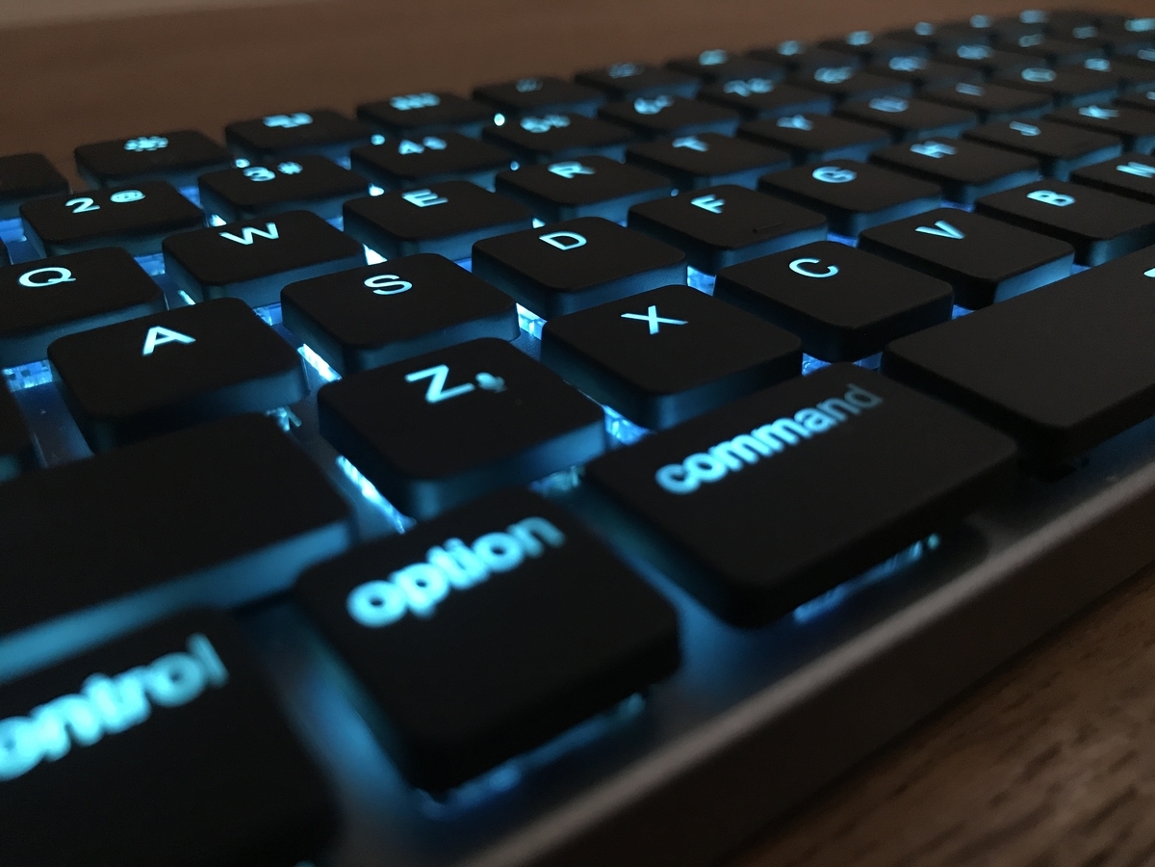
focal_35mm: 28
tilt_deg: -29.4
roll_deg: +0.2
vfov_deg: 49.7
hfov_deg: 63.4
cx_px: 578
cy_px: 434
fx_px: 934
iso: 100
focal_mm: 3.99
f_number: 1.8
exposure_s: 1/9
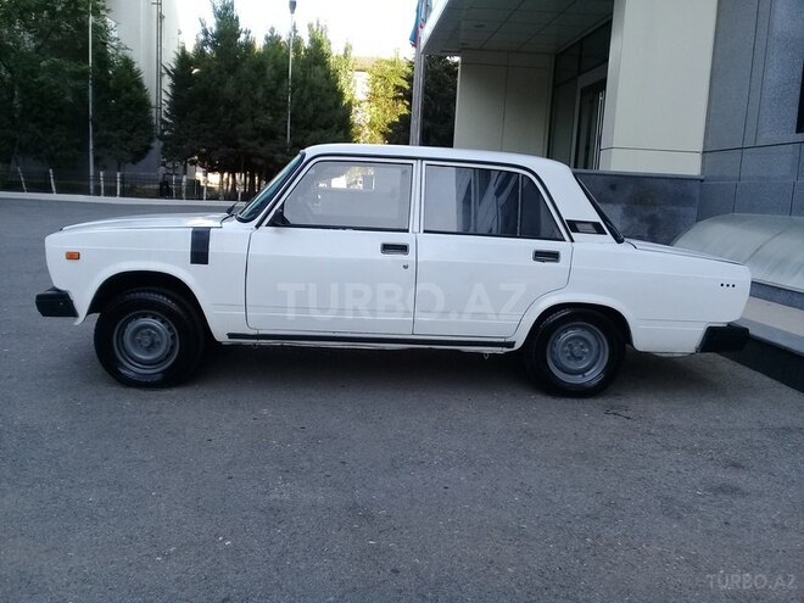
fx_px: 720
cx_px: 402
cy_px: 302
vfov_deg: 45.4
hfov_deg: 58.4
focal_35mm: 31
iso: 50
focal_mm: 3.3
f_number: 2.2
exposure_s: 1/245
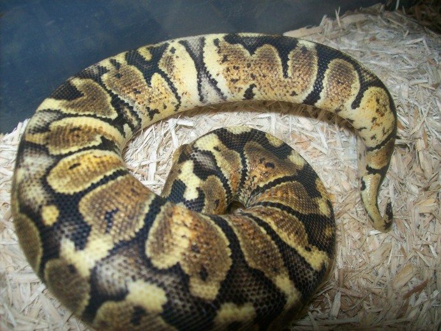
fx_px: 459
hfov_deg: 51.4
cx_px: 220
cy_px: 166
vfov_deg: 39.6
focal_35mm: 36
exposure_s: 1/64
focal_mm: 6
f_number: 2.7
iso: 80
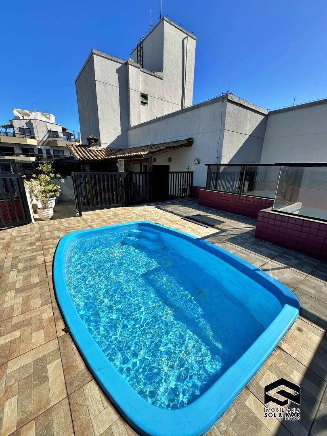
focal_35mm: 14
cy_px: 218
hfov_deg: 85.7
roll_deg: -1.7
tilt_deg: -16.1
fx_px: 176
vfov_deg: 102.1
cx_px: 164
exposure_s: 1/2020
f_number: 2.2
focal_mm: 2.22
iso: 40
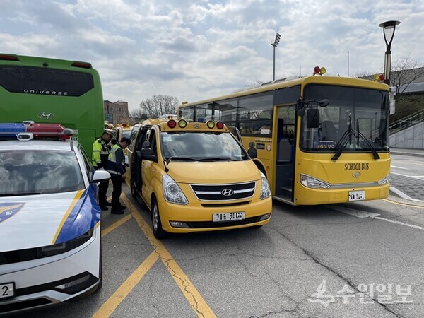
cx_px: 212
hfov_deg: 67.3
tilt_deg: -4.5
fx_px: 318
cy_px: 159
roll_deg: +0.0
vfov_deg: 53.1
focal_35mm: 26
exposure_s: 1/6897
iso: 32
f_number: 1.6
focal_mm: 4.2
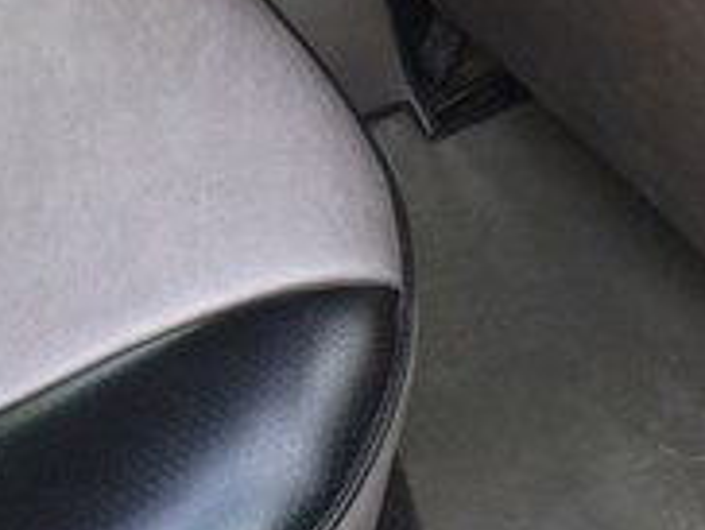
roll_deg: -8.5
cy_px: -327
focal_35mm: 105
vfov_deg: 13.1
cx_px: 15
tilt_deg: -27.6
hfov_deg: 18.3
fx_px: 2141
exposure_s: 1/100
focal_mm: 4.15
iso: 64
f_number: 2.2
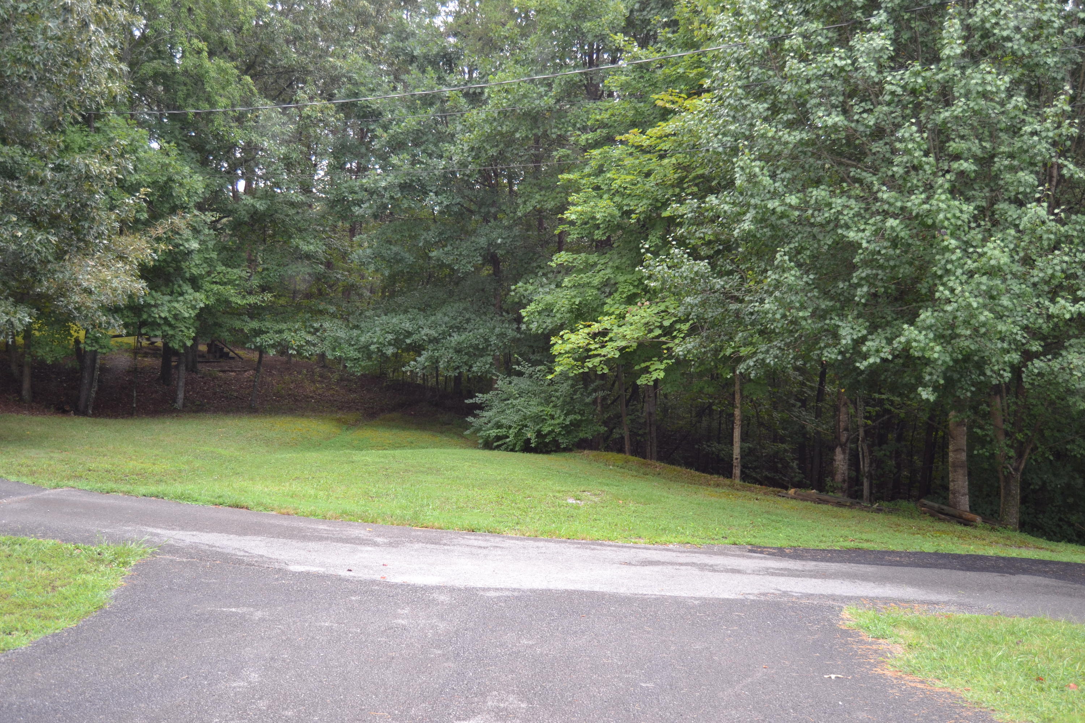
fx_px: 995
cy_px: 362
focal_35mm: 33
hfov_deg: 57.2
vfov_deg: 40.0
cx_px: 542
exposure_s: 1/125
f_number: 4
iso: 220
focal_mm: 22
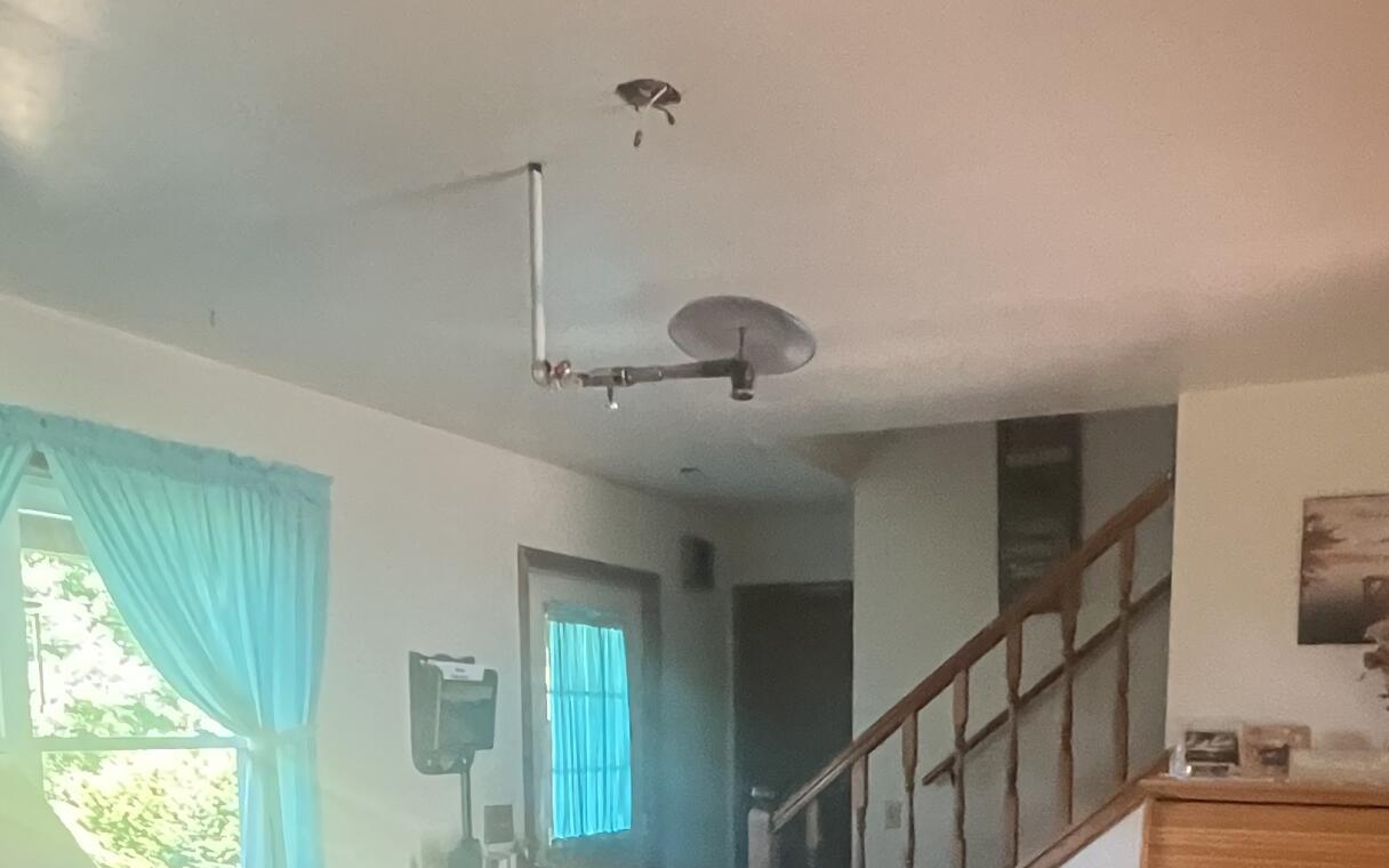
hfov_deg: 56.5
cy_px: 892
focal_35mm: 34
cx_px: 800
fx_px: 1287
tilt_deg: -6.7
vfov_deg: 33.7
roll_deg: +1.0
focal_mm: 1.57
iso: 1000
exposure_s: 1/57
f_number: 1.8
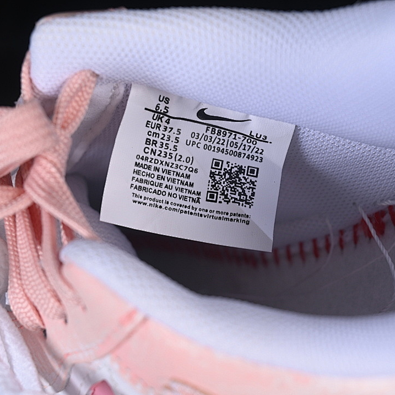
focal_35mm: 96
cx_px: 225
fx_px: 1239
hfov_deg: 18.1
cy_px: 198
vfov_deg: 18.1
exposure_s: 1/80
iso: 160
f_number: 7.1
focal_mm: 50
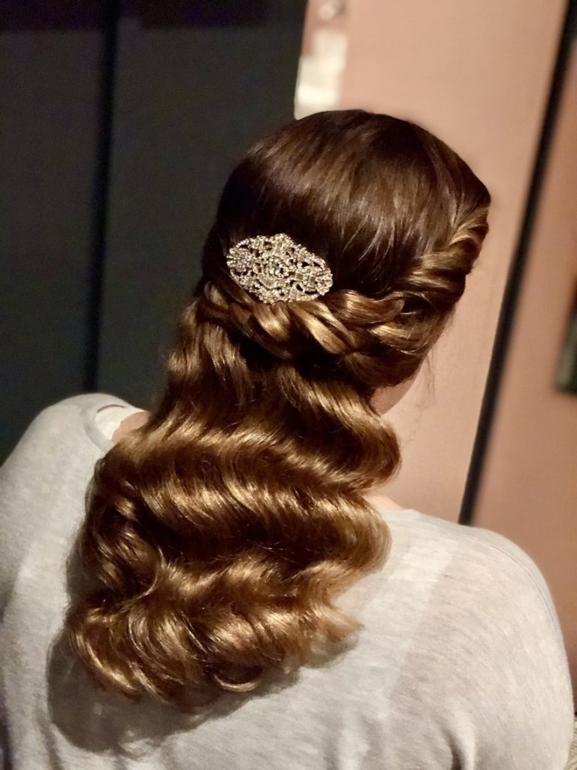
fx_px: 1267
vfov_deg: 33.8
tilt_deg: -23.4
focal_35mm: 57
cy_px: 385
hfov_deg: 25.7
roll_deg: -7.2
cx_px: 288
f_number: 2.8
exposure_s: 1/30
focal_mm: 6.6
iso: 1250
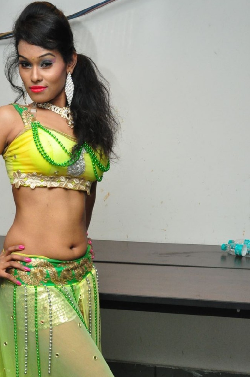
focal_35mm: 50
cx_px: 64
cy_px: 277
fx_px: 522
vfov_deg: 38.7
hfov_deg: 26.6
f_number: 10
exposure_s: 1/125
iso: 1600
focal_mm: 22
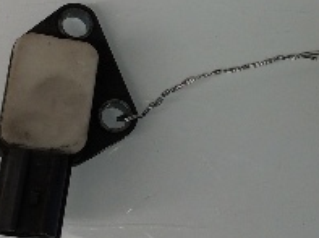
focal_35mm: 104
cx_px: 290
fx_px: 957
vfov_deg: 14.1
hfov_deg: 18.6
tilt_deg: -83.3
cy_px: 47
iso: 40
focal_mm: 3.3
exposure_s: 1/60
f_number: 2.4
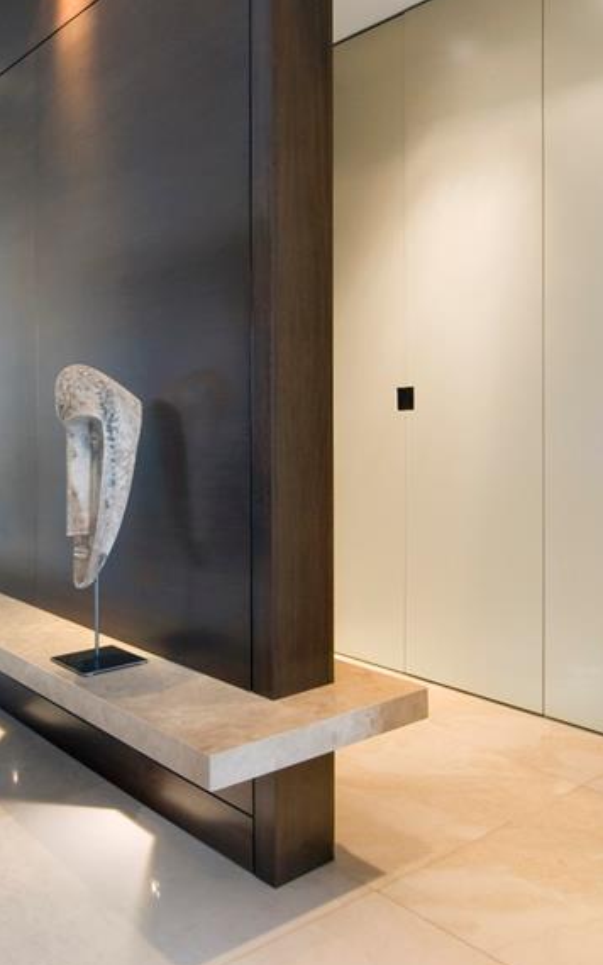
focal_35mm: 30
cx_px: 241
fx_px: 789
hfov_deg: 41.6
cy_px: 379
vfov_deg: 62.3
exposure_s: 1
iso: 1000
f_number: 16
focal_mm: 14
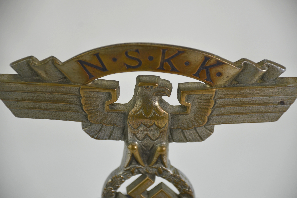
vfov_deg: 6.7
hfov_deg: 10.1
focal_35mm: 205
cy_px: 99
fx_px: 1687
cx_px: 148
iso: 400
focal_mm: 135
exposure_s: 1/250
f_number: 5.6
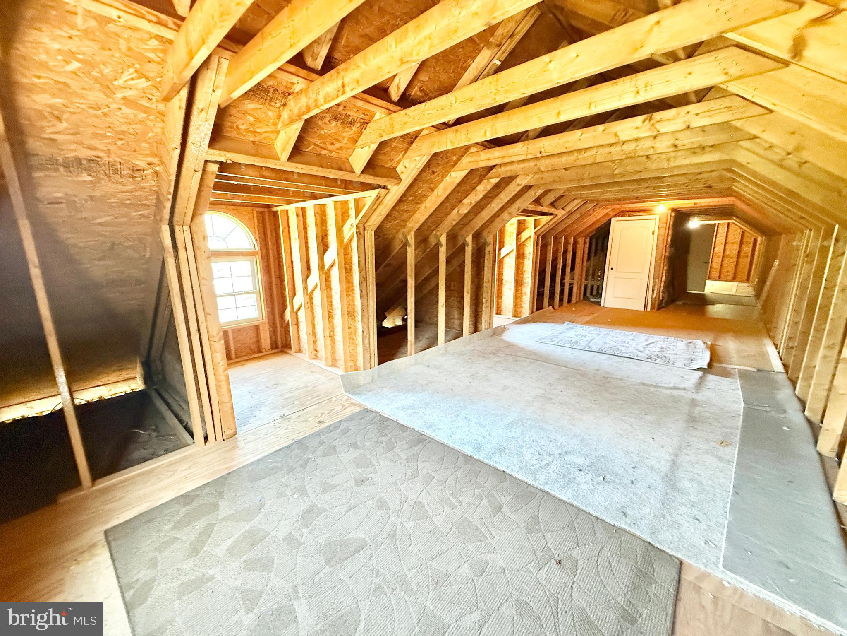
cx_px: 424
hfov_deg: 102.1
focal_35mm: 14
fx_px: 343
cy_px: 318
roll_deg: -0.4
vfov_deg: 85.7
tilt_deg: -10.5
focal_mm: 2.22
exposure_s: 1/60
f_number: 2.2
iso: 800
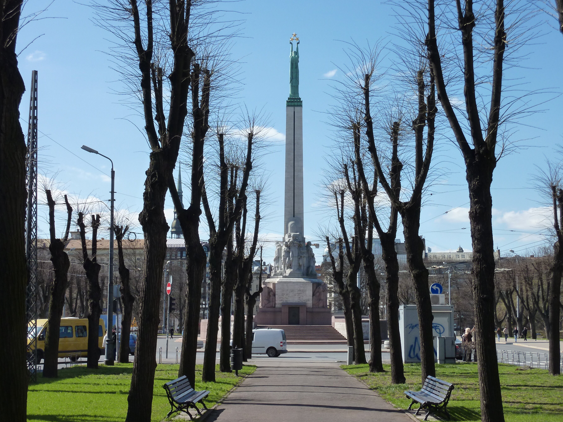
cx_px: 285
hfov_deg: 36.2
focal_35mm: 53
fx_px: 862
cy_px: 214
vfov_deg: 27.5
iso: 125
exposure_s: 1/500
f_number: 5
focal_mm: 8.5
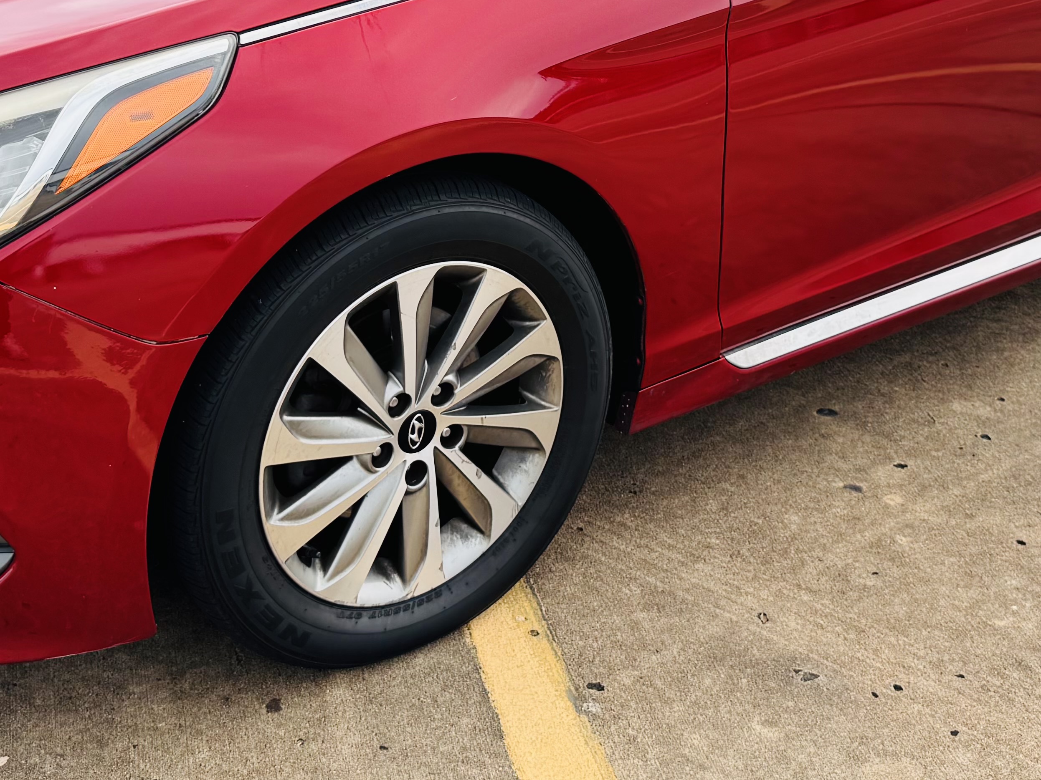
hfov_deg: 34.9
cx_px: 504
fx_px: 1654
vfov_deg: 25.6
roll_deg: -1.9
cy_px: 54
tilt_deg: -18.0
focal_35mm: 55
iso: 80
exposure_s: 1/980
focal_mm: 6.76
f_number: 1.78
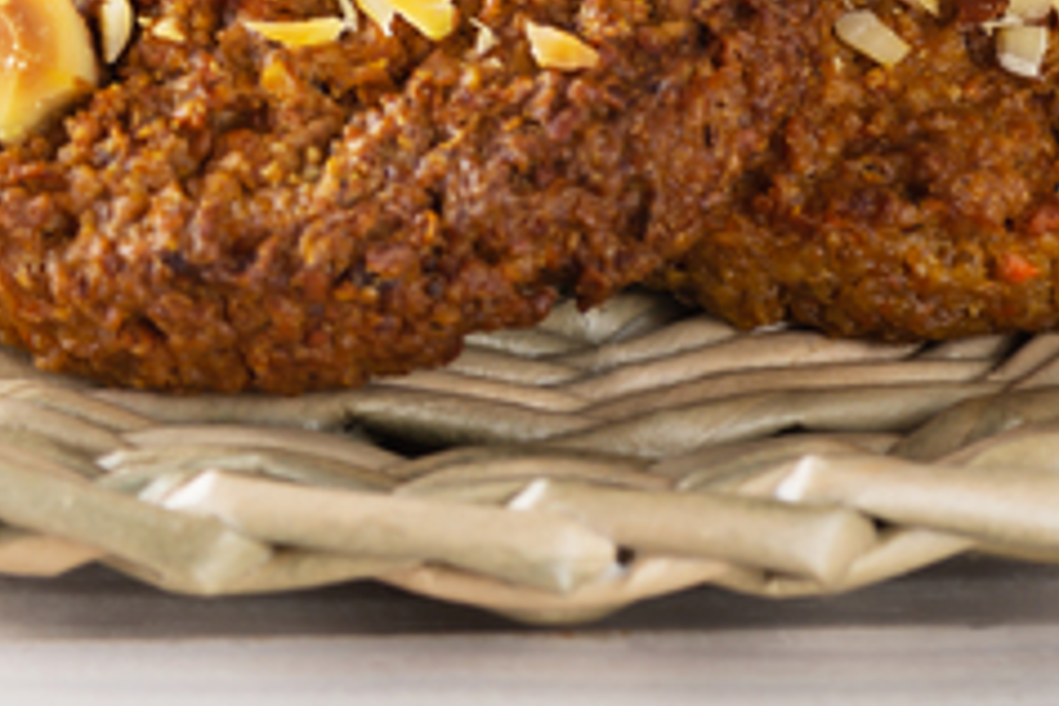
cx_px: -223
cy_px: -424
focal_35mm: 399
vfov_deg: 3.4
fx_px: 11736
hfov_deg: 5.1
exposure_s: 1/200
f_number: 10
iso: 125
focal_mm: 105
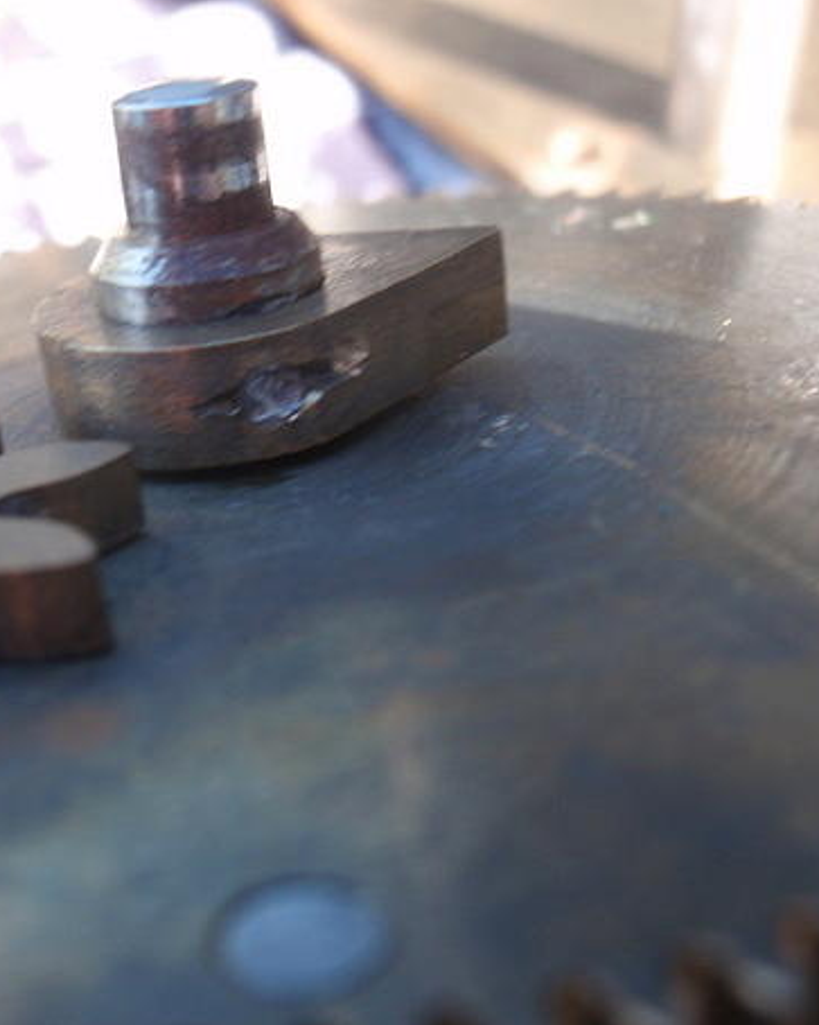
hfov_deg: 27.2
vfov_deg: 34.2
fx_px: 1667
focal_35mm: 55
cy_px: 506
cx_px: 190
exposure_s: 1/50
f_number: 3.9
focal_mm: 7.25
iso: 64
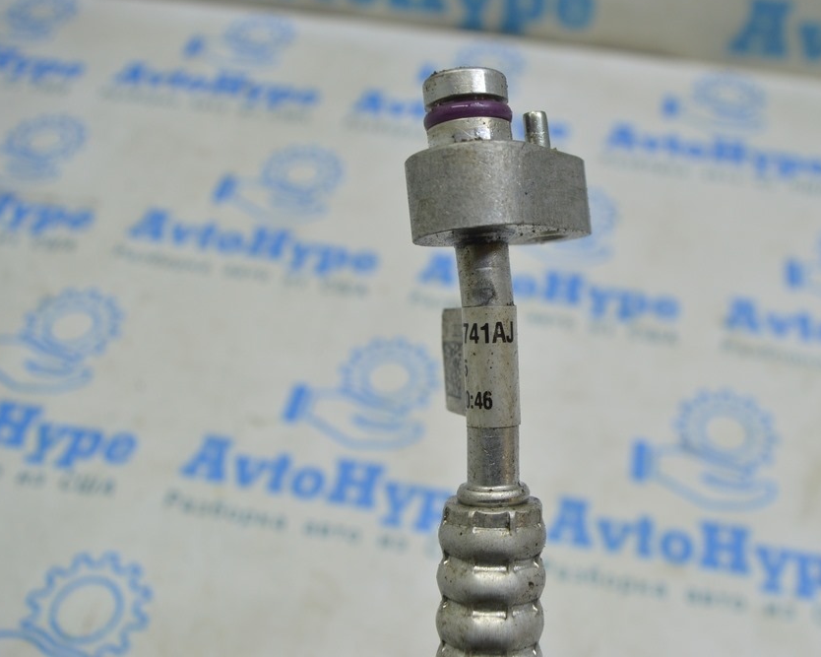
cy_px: 323
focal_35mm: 38
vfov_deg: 39.1
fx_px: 923
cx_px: 493
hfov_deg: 47.7
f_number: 5.6
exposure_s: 1/40
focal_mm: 22
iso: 400
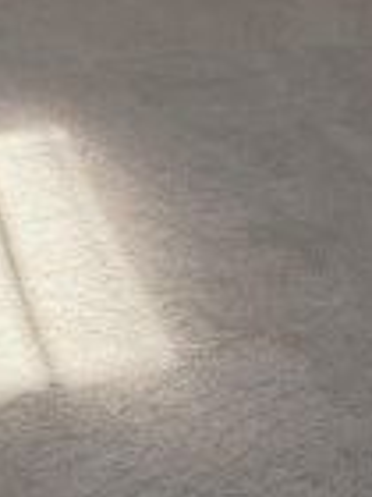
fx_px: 1633
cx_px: -57
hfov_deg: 12.7
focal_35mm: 114
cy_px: -300
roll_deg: +0.9
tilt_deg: -4.2
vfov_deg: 15.6
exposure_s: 1/689
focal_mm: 6.76
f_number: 1.78
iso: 100
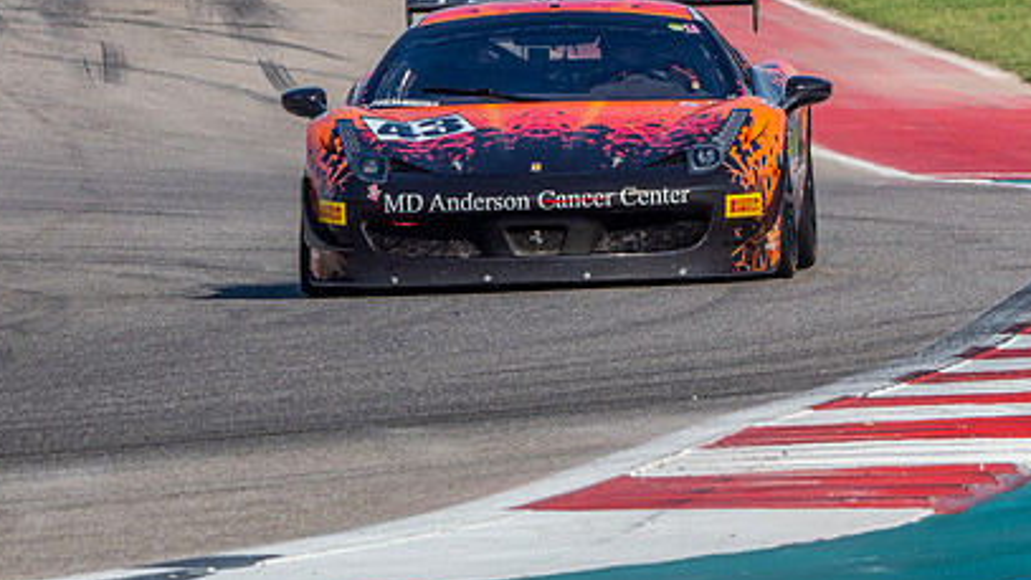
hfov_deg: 2.3
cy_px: 359
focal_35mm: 933
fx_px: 25508
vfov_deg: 1.3
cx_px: 534
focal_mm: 300
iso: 200
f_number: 13
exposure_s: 1/320
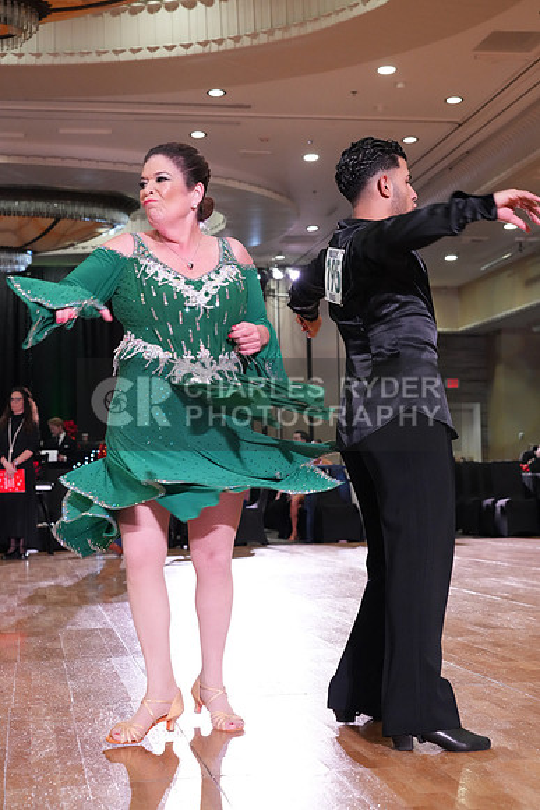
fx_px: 1214
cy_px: 405
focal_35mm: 54
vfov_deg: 36.9
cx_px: 270
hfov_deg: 25.1
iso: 5000
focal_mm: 54
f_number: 5
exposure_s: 1/320
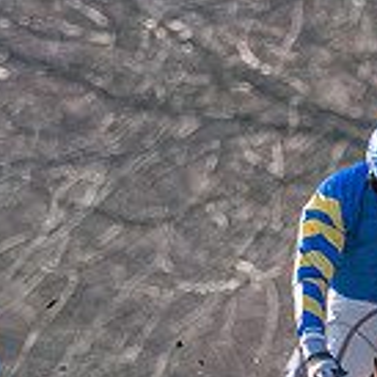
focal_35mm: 4109
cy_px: 392
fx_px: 50630
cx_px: 727
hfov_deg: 0.4
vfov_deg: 0.4
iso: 400
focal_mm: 400
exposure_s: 1/2000
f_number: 5
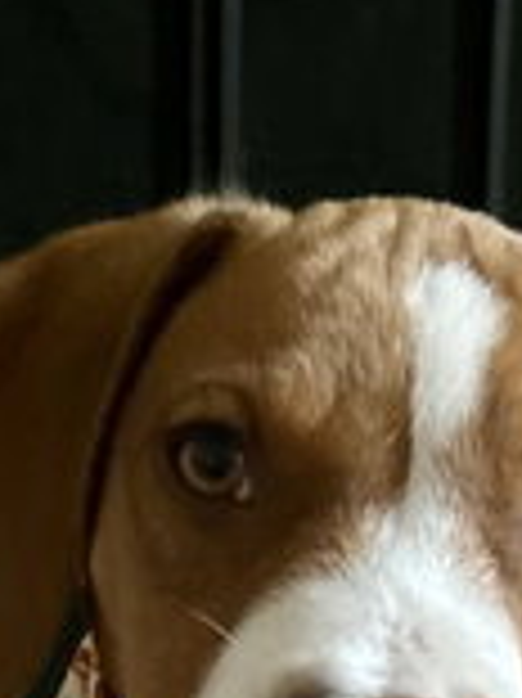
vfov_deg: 16.4
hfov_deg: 13.2
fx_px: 2255
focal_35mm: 112
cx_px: 360
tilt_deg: -15.8
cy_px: 970
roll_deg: -2.2
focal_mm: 5.7
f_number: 1.5
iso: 800
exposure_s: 1/30
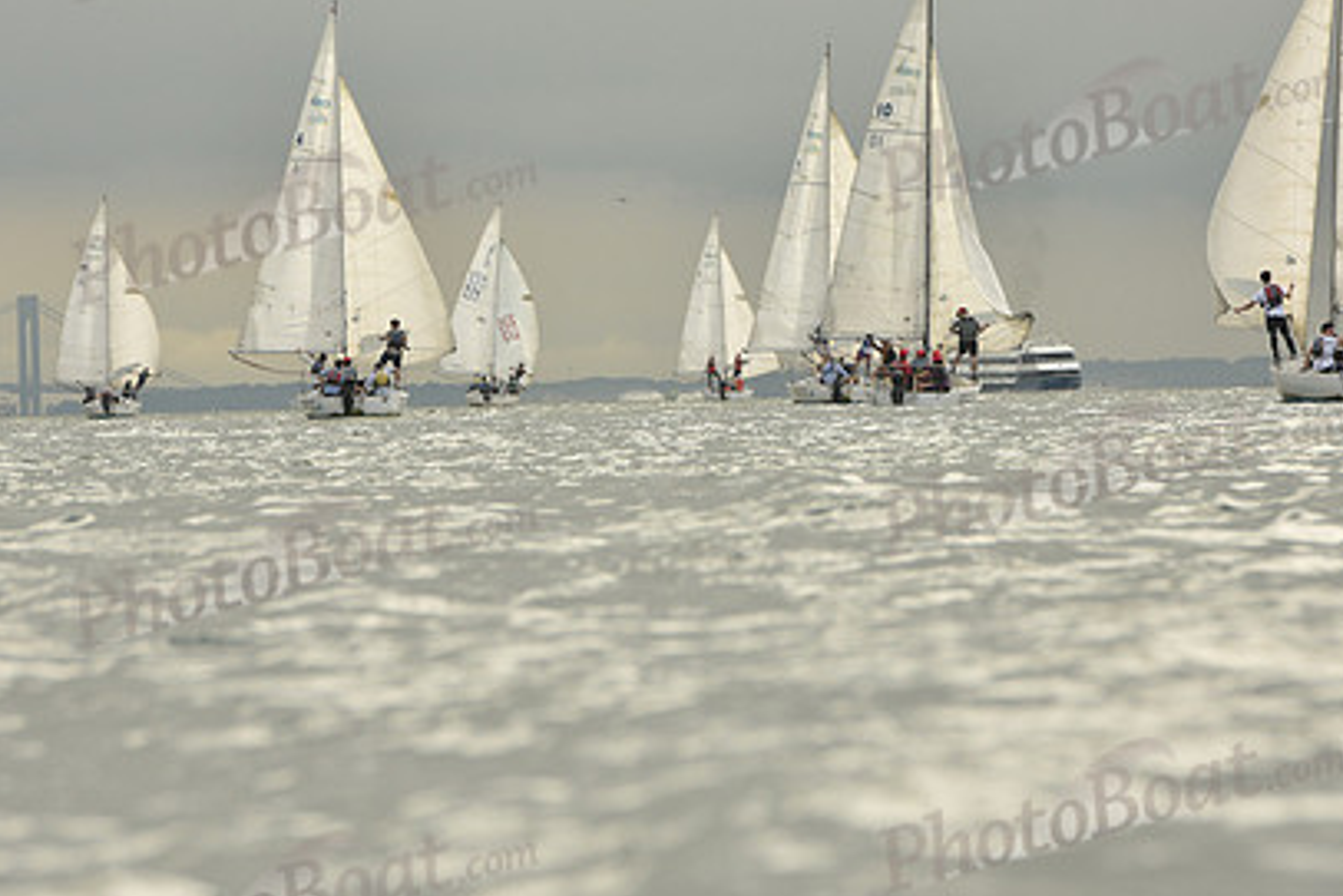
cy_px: 346
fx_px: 10673
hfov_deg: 7.2
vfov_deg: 4.8
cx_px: 711
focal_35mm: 286
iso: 320
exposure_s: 1/1250
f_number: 9
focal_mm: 200
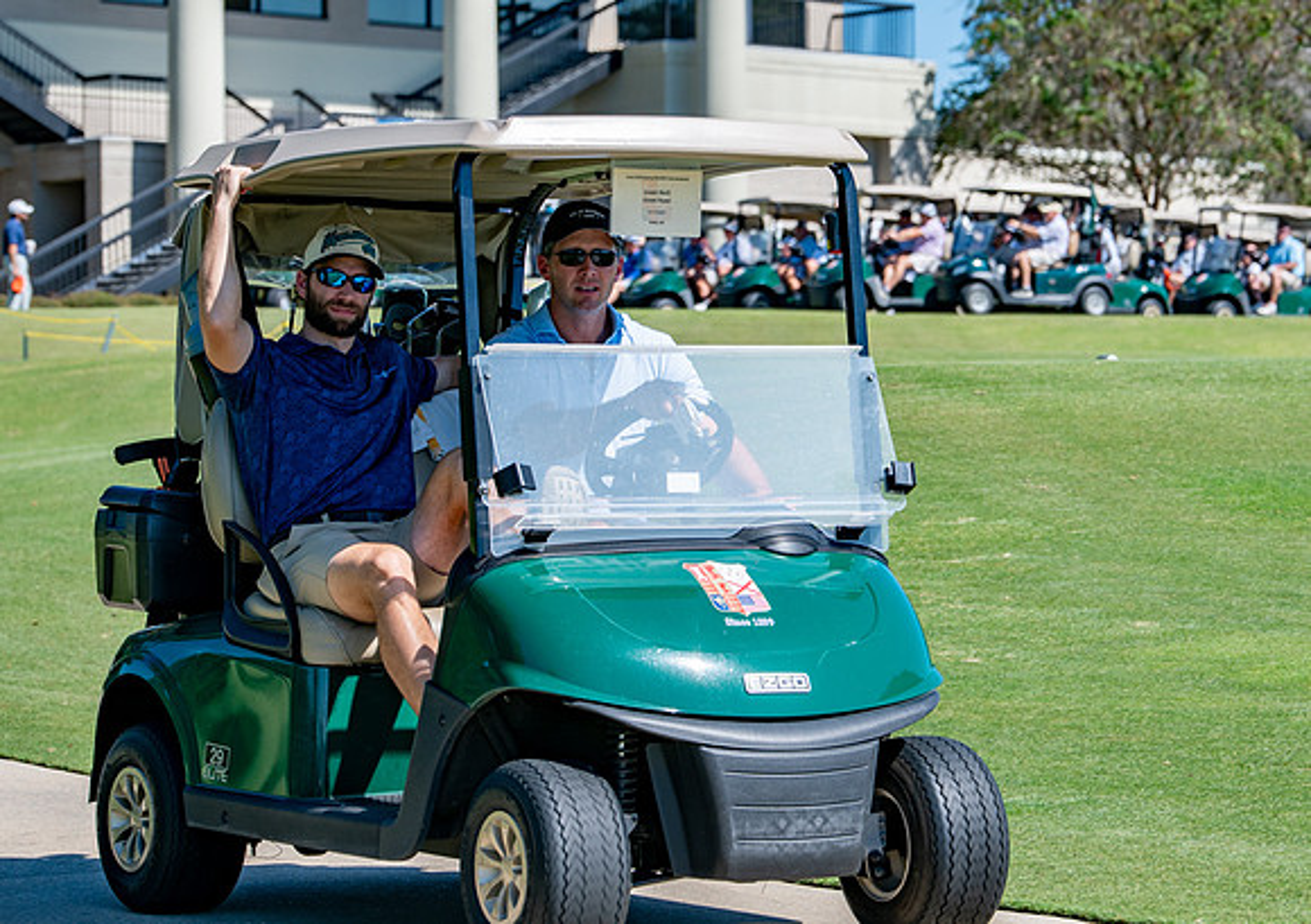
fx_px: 5817
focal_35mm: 157
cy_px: 310
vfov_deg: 9.1
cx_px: 807
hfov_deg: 12.9
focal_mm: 112
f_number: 5
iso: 125
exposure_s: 1/640
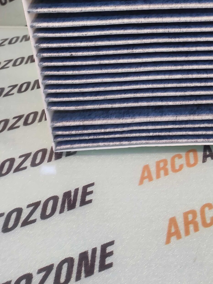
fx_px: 287
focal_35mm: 35
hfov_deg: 38.7
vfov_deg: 46.8
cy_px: 22
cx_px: 179
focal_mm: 4.74
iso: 144
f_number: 1.79
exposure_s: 1/33
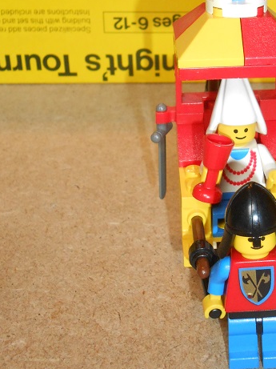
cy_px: 110
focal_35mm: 66
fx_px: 703
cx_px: 234
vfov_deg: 29.1
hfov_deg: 21.8
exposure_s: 1/15
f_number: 4.2
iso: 400
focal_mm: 6.8
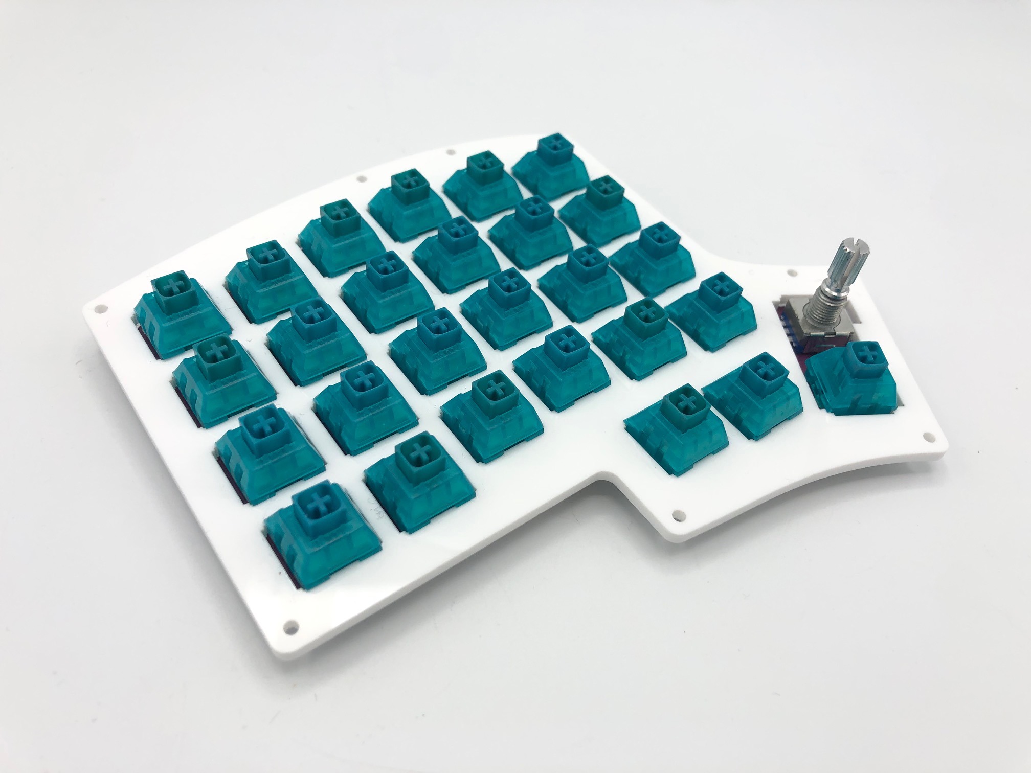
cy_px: 386
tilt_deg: -46.8
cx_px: 516
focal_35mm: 28
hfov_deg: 63.4
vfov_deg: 49.7
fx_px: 834
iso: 20
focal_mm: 4
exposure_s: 1/578
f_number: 1.8
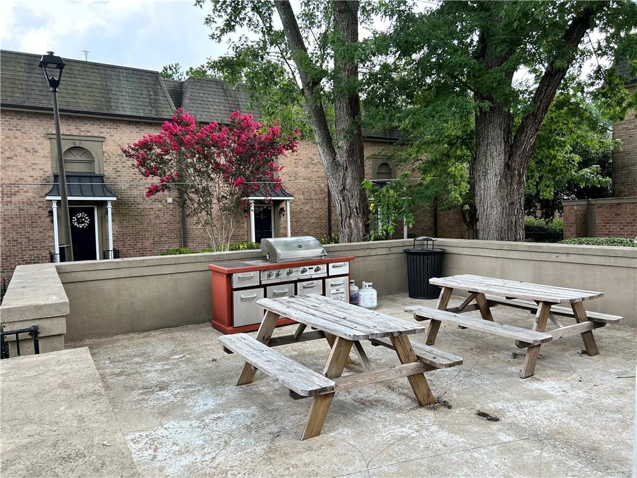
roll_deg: +1.5
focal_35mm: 26
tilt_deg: -4.4
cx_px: 318
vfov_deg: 53.1
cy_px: 239
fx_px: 478
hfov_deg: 67.3
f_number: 1.5
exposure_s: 1/421
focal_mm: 5.7
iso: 50
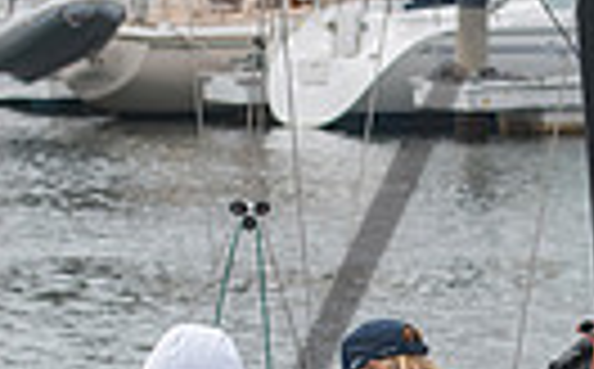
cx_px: 508
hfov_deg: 4.3
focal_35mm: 484
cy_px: 574
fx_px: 7822
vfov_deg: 2.7
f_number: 6.3
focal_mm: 72
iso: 100
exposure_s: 1/400
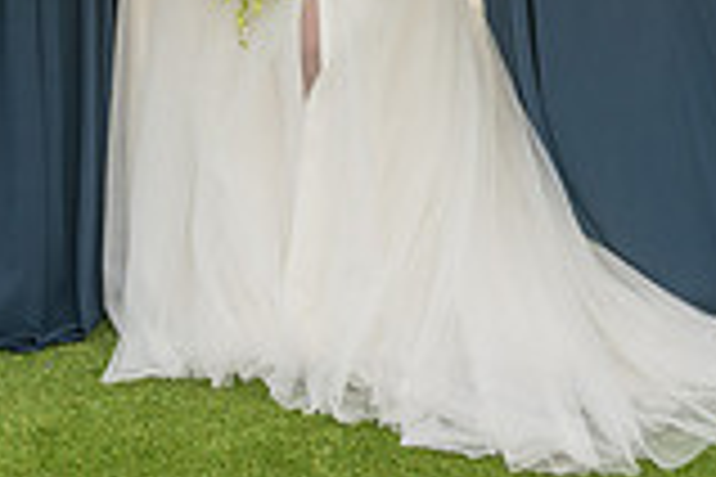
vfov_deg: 10.5
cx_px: 212
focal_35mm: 124
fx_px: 2466
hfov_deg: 16.5
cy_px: -335
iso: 200
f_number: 6.3
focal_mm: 34
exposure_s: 1/200
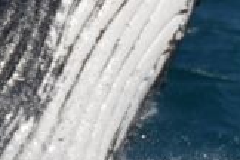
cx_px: -124
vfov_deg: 0.5
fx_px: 17825
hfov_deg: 0.8
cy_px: 16
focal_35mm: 2674
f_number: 6
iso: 100
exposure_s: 1/1000
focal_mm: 360
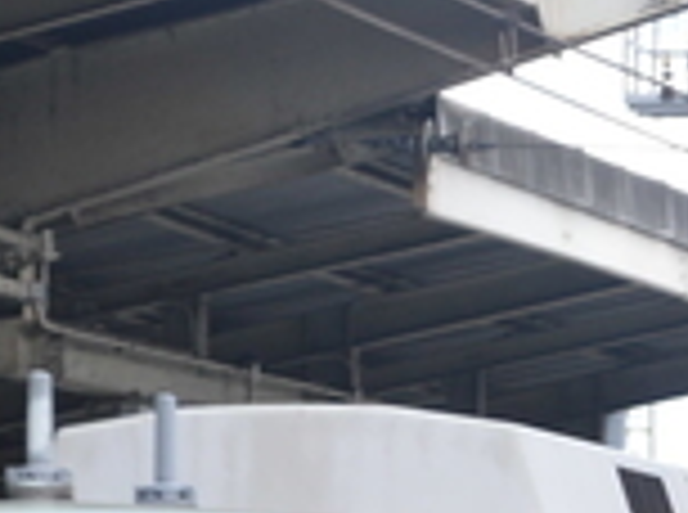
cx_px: 787
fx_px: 8239
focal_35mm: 416
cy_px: 1080
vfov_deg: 3.5
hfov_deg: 4.8
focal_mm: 55
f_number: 5.6
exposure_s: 1/125
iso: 160
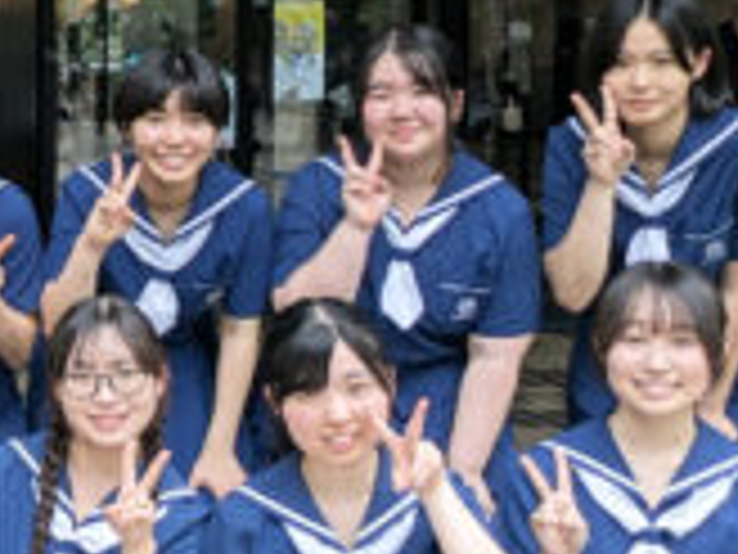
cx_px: -454
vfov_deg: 13.8
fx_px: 2281
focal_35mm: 107
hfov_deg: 16.3
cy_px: 266
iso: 40
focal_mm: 5.43
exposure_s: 1/132
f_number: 1.89
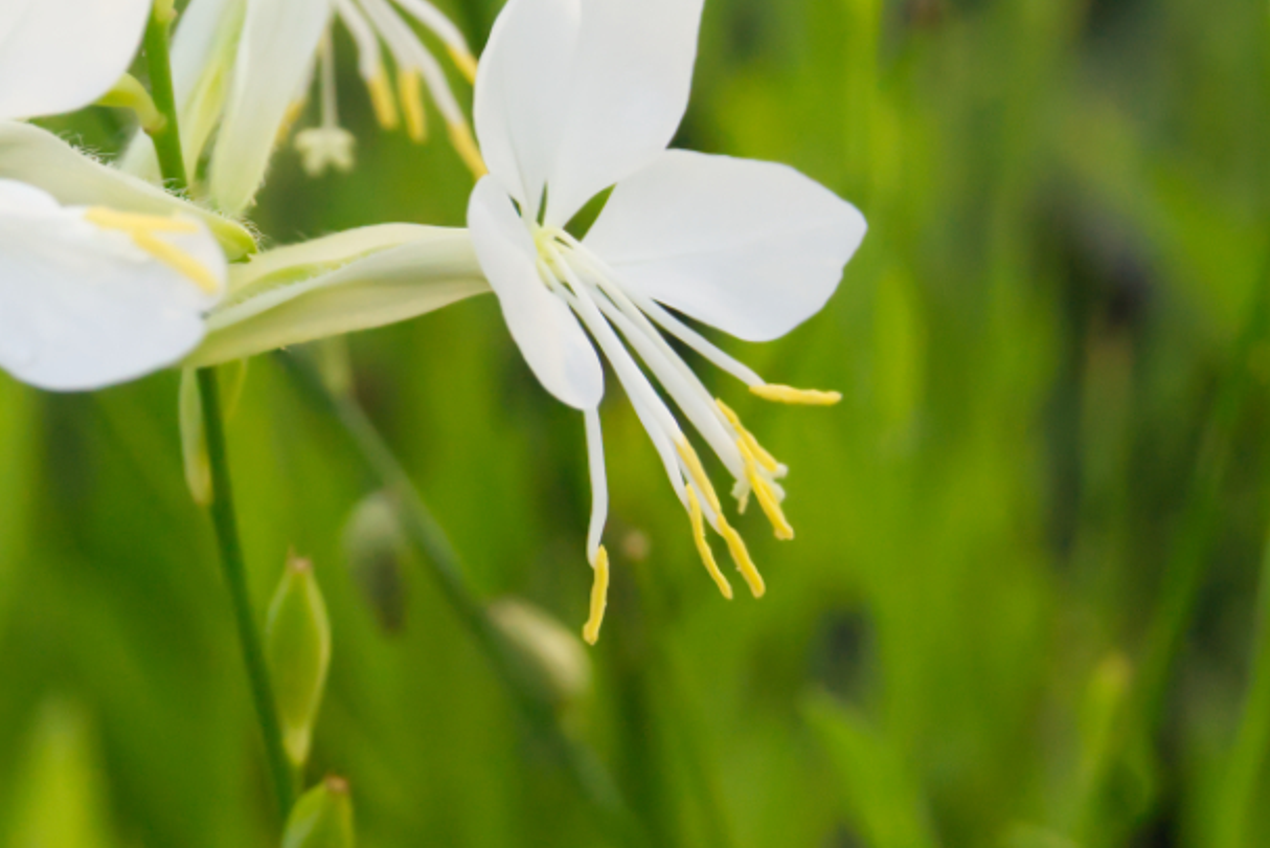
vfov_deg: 8.4
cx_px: 73
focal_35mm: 163
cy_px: 111
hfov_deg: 12.5
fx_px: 5751
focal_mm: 55
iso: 2000
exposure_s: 1/320
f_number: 10
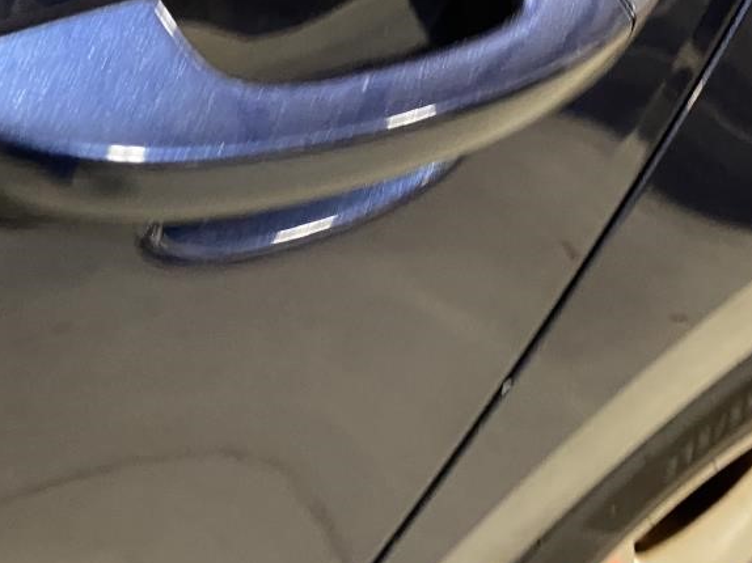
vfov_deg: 24.6
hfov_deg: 33.2
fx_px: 1259
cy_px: 79
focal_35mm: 58
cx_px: 352
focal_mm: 4.25
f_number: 1.8
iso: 640
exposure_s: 1/30
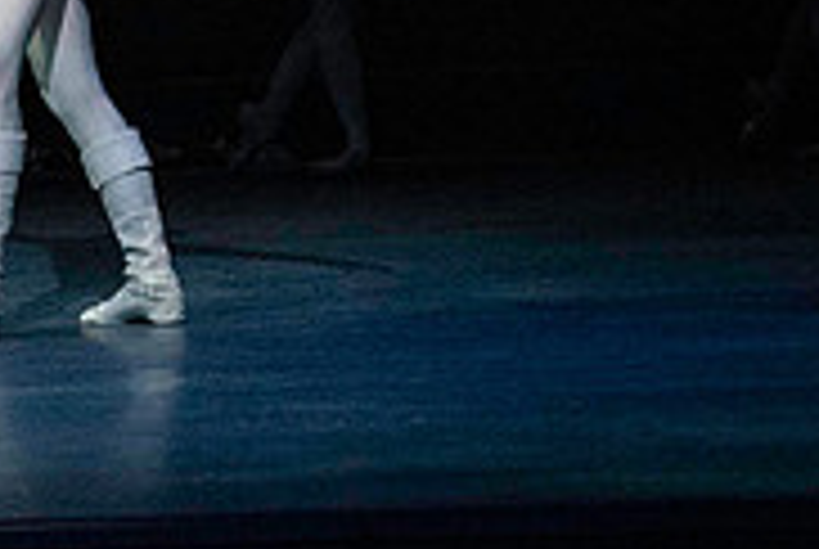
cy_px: -173
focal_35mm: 531
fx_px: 12100
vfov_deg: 2.6
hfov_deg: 3.9
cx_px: -446
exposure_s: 1/400
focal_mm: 167
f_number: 5
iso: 25600
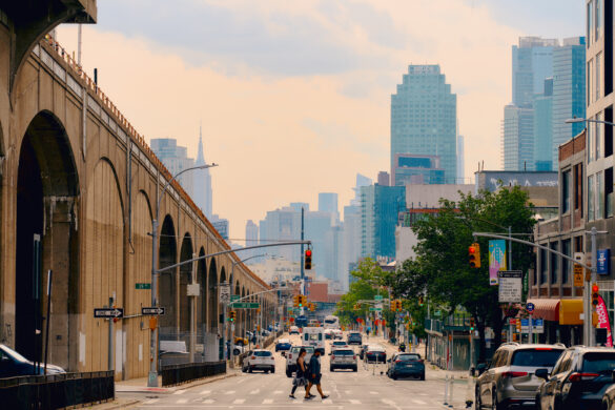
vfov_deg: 11.4
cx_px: 308
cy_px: 205
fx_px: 2050
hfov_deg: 17.1
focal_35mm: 120
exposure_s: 1/1250
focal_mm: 120
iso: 200
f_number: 5
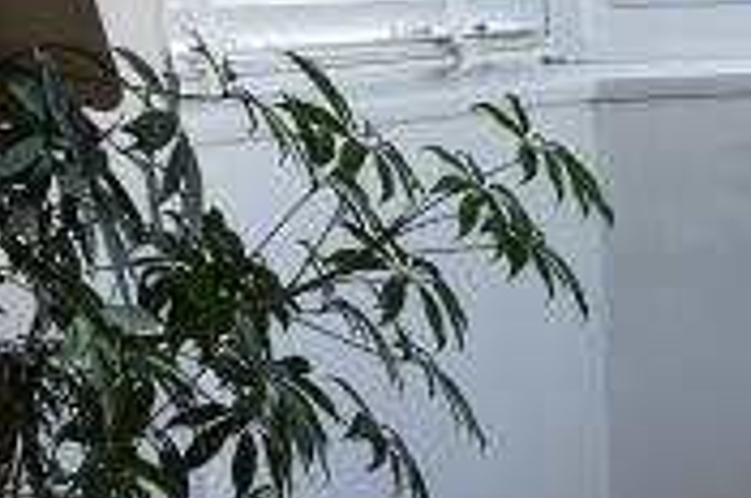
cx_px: 1163
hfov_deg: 19.7
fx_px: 1832
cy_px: 243
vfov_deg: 15.5
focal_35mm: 88
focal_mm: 10
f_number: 4
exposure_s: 1/60
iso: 160
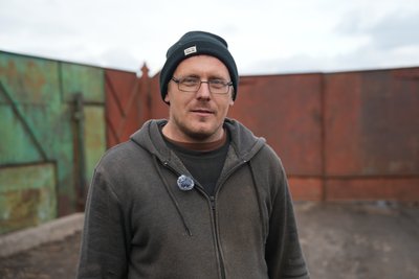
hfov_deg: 44.5
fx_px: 512
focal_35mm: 44
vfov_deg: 30.5
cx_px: 210
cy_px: 140
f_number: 2.8
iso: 160
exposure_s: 1/40
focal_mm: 44
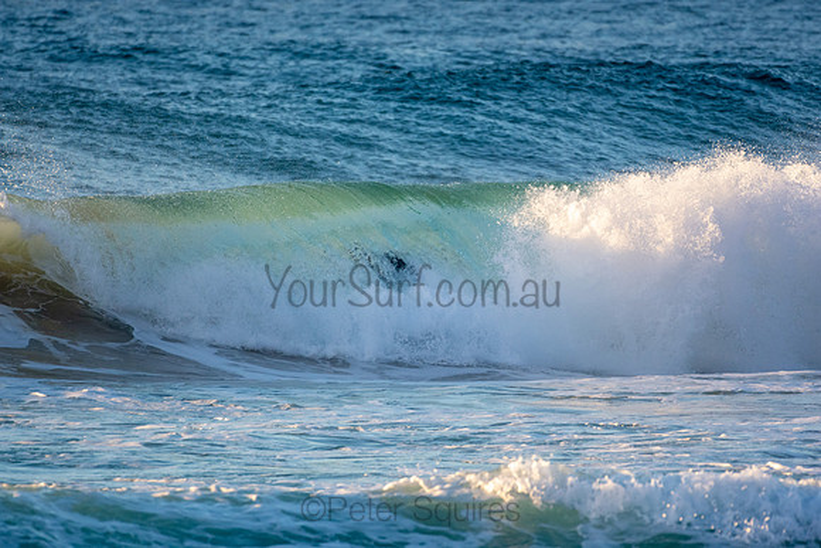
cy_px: 274
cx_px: 410
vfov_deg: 1.8
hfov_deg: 2.7
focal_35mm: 750
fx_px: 17107
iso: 640
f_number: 5.6
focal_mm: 500
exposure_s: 1/1000
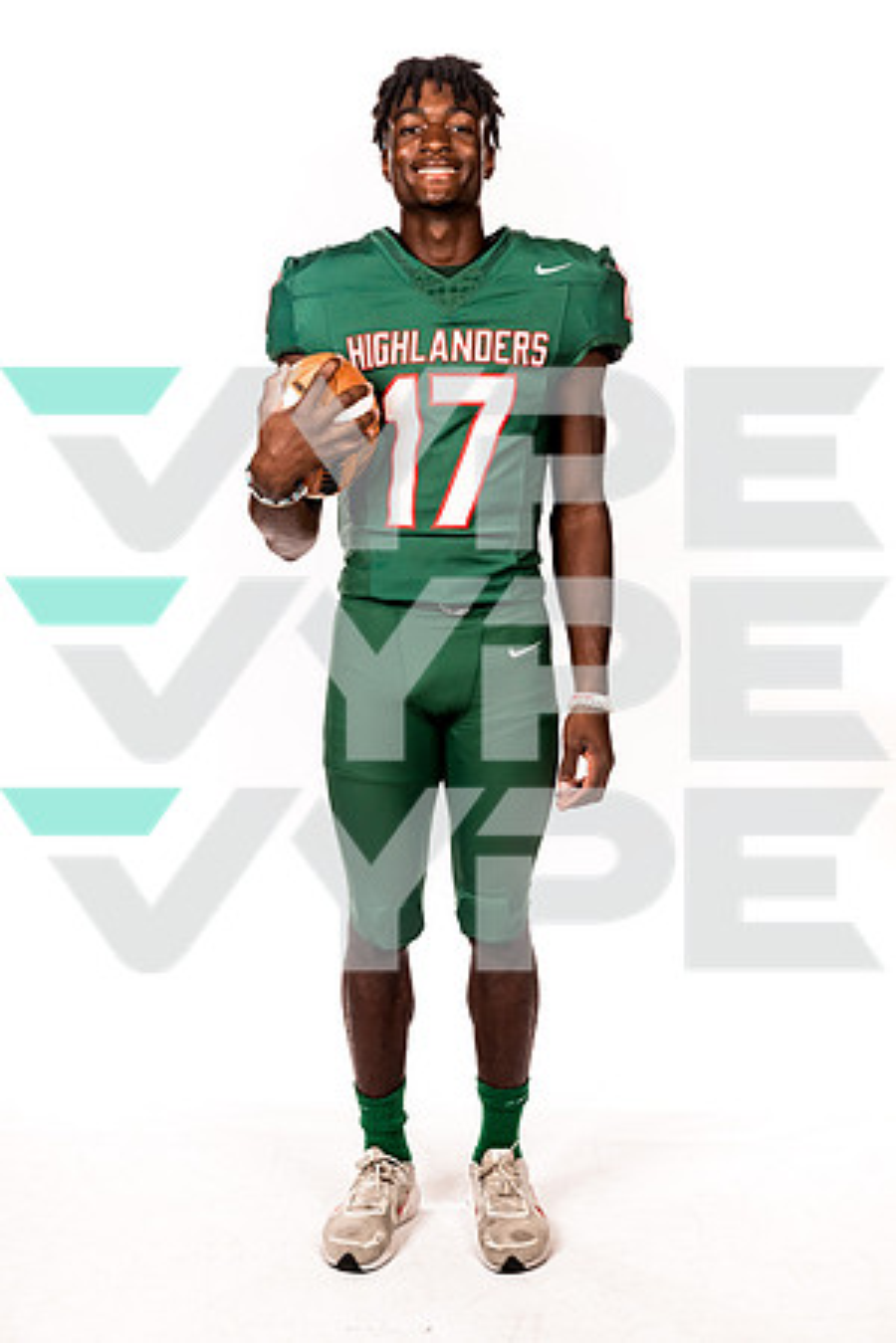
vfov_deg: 38.2
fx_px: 1941
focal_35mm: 52
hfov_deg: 26.0
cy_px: 672
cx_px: 448
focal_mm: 52
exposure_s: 1/400
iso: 800
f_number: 8
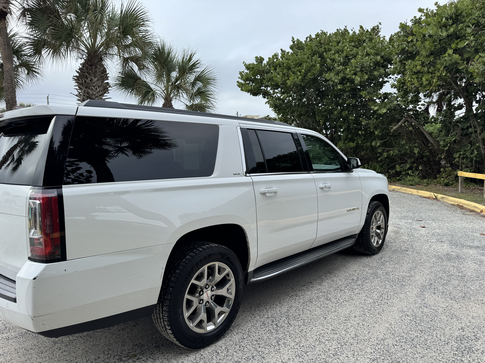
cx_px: 242
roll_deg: +0.9
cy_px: 182
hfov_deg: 71.6
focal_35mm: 24
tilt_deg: -6.3
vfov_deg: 56.8
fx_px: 336
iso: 80
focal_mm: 6.76
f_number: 1.78
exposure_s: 1/2041
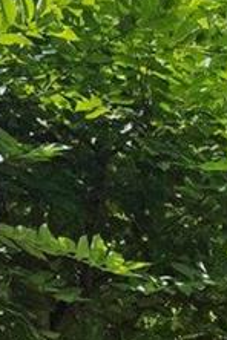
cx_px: 419
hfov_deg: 7.1
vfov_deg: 10.5
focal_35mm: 187
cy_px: 551
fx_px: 1769
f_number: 7.1
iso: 400
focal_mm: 17.4
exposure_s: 1/220
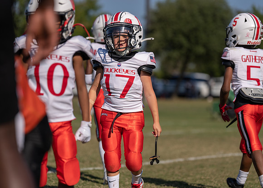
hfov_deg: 14.8
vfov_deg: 10.6
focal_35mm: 135
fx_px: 1009
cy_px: 94
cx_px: 132
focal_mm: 129
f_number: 2.8
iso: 100
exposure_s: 1/3200
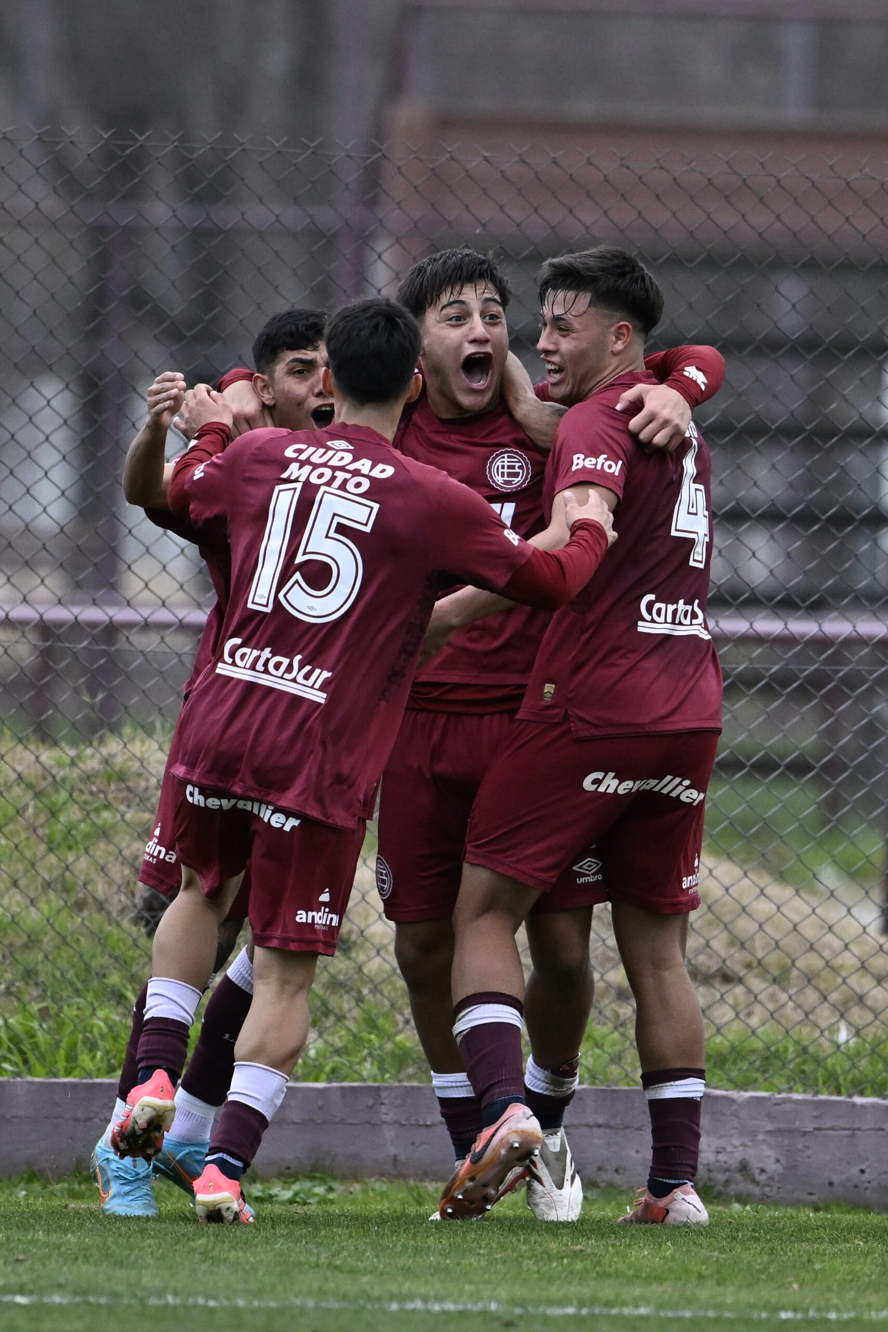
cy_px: 666
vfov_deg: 5.2
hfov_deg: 3.4
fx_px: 14797
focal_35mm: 400
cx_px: 444
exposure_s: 1/1250
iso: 2500
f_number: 4.5
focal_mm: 400
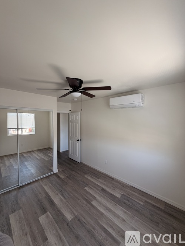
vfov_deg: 102.1
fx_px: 100
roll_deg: -0.4
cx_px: 92
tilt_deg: -2.0
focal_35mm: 14
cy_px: 123
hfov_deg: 85.7
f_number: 2.2
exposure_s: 1/121
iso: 160
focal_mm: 2.22
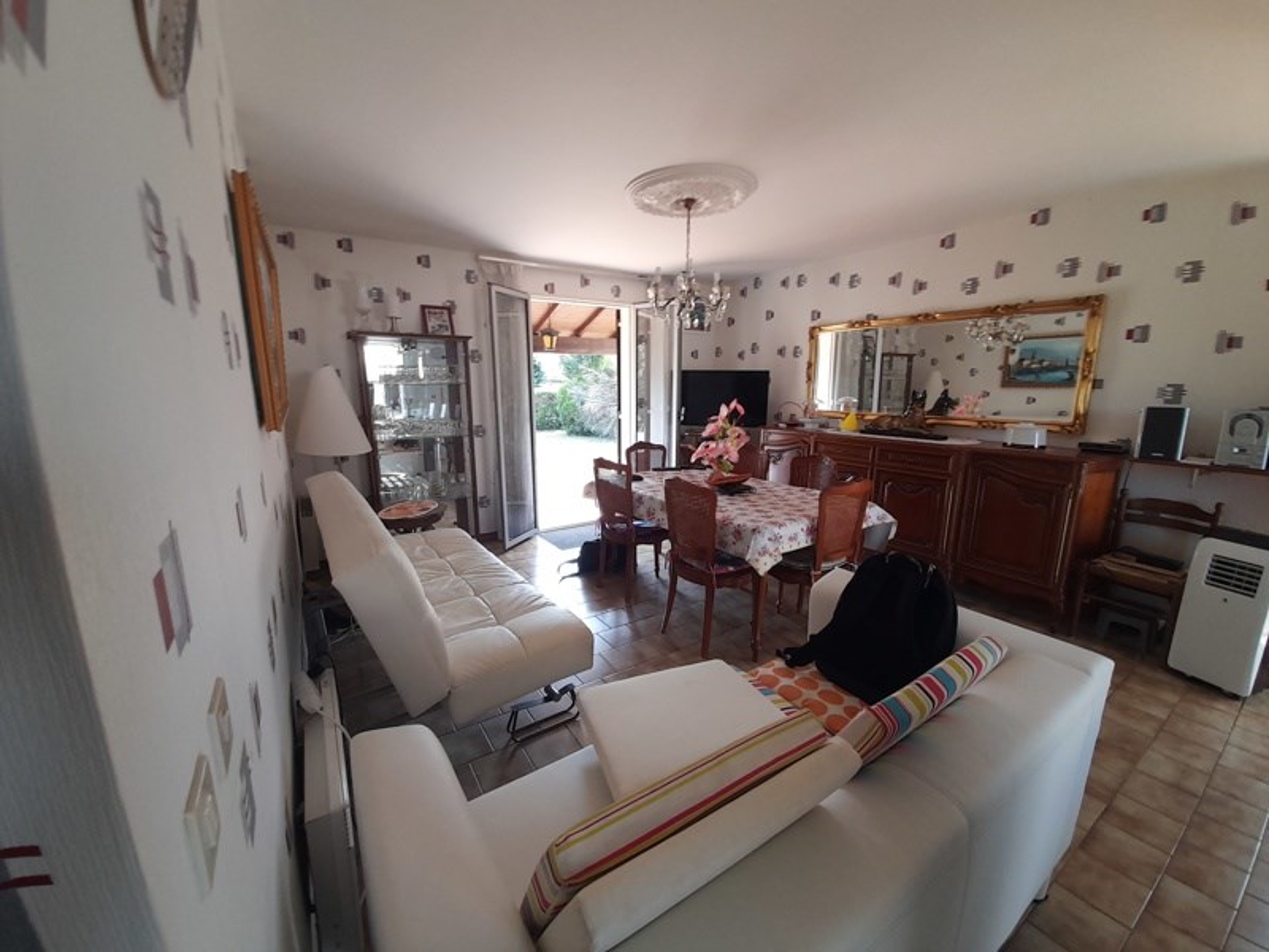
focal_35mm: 13
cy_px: 476
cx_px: 634
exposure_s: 1/40
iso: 40
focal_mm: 1.42
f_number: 2.2
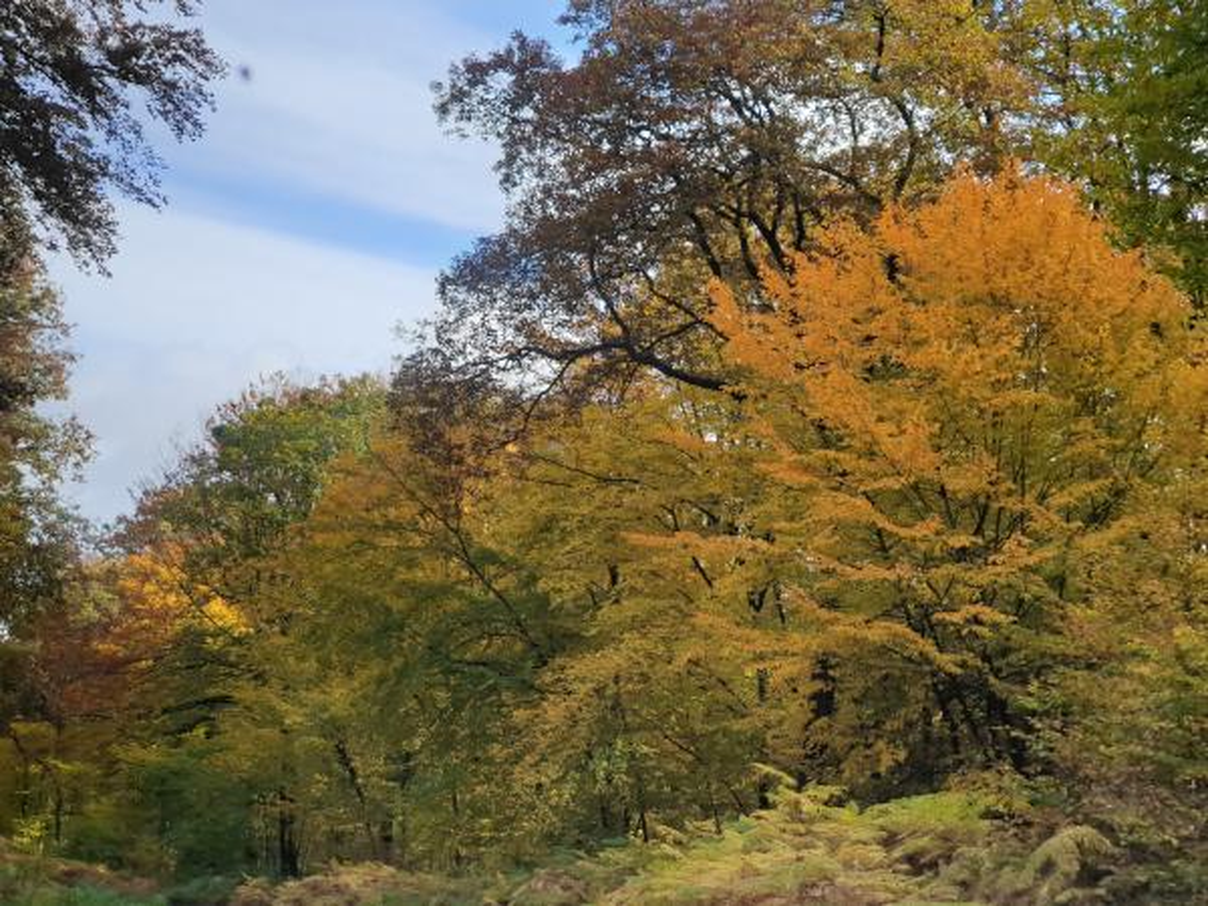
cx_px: 604
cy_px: 453
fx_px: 1815
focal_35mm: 52
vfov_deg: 28.0
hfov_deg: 36.8
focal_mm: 6
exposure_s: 1/310
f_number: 2.4
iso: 100
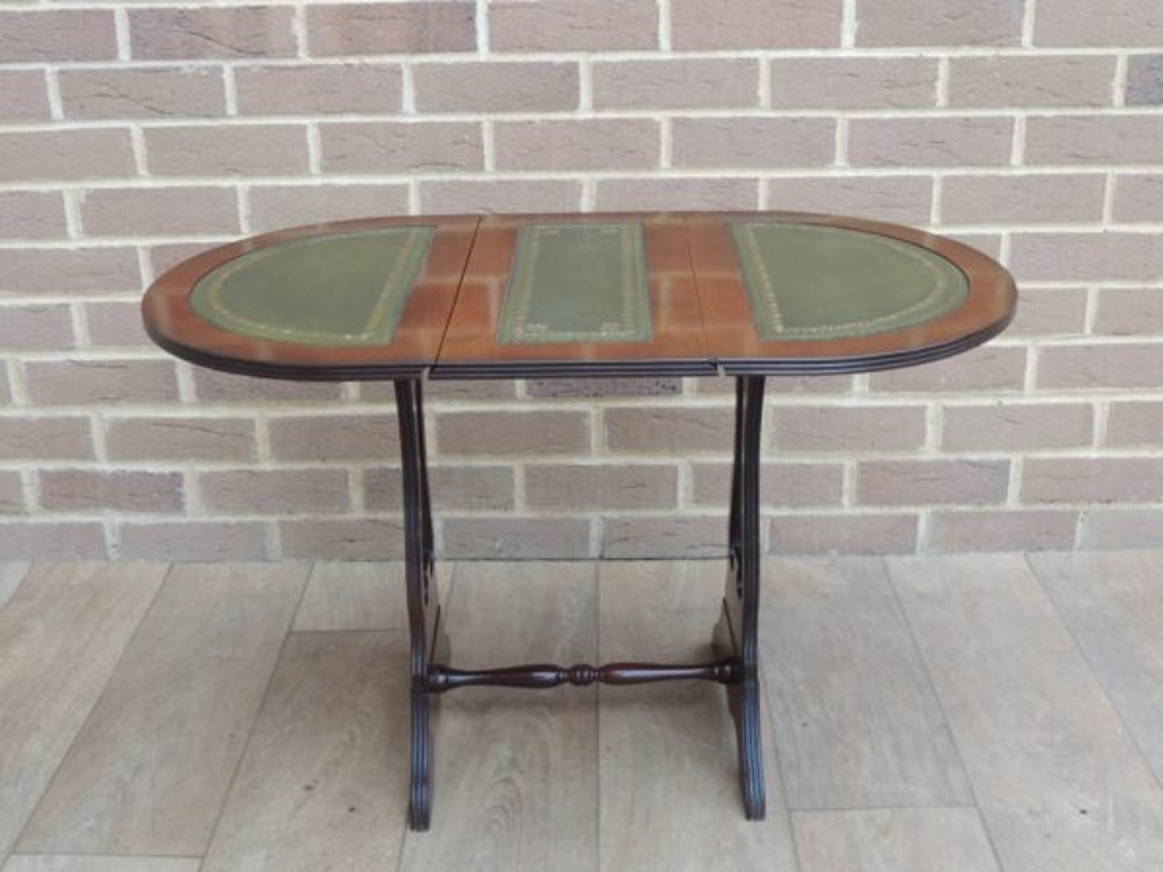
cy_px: 436
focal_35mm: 43
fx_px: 1445
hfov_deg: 43.9
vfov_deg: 33.6
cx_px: 582
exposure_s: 1/40
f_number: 3.4
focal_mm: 7.6
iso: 400
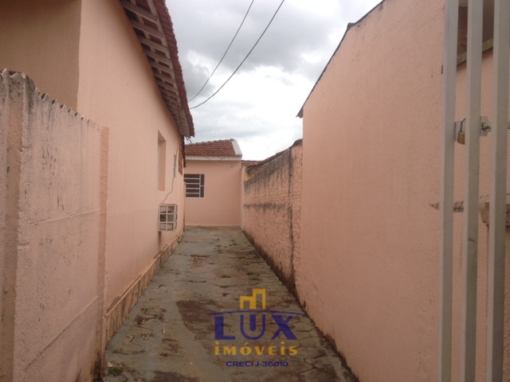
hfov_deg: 52.6
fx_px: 516
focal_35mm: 35
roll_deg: +0.9
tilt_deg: -0.4
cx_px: 255
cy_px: 191
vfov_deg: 40.7
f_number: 2.4
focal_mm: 4.28
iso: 50
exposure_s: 1/1416
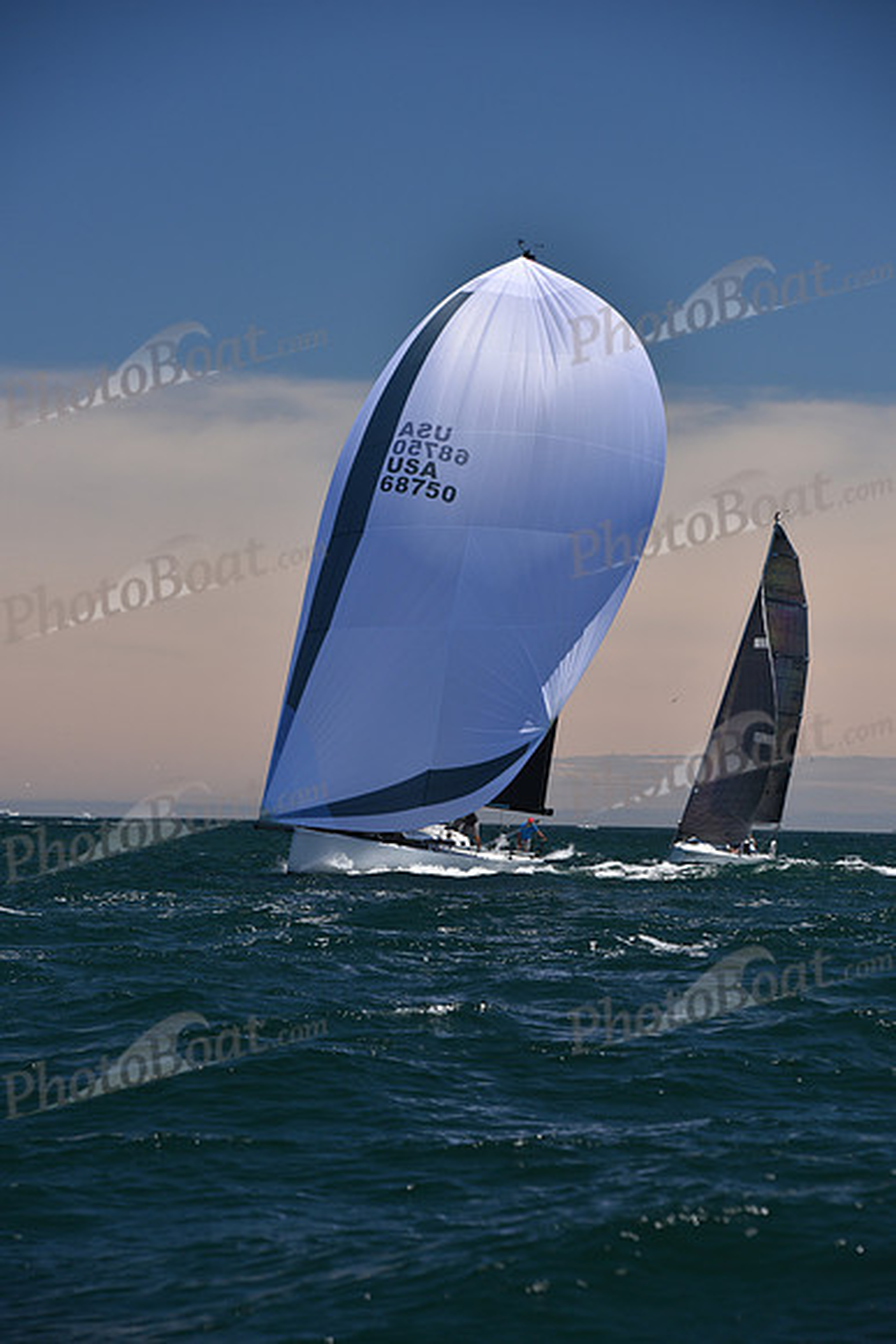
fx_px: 5037
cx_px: 448
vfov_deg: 15.2
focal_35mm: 135
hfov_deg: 10.2
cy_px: 672
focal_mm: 135
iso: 250
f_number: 7.1
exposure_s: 1/800
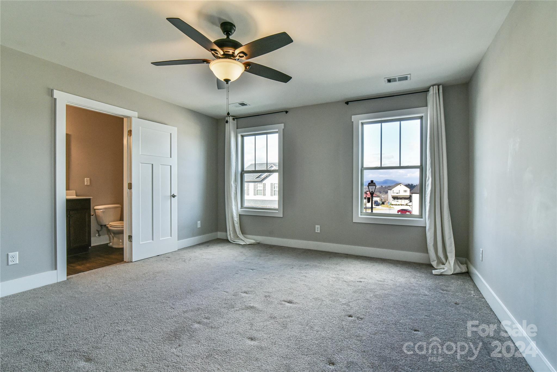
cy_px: 186
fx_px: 248
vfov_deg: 73.8
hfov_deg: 96.7
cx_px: 278
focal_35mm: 16
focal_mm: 16
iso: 1600
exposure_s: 1/320
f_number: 9
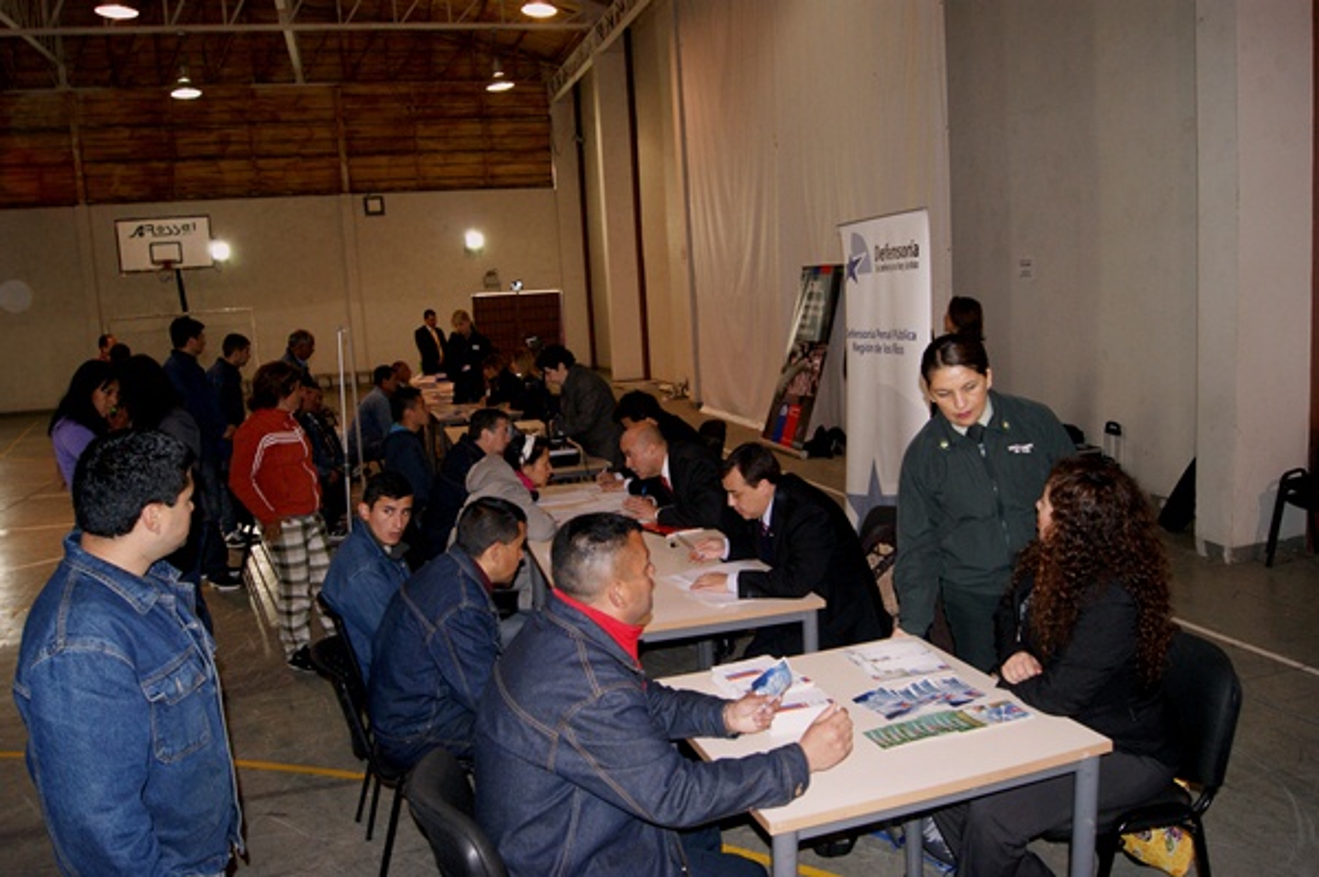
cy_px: 438
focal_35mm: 27
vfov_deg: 47.9
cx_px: 660
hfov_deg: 67.4
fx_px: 988
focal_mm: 18
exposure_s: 1/60
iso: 400
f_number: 5.6
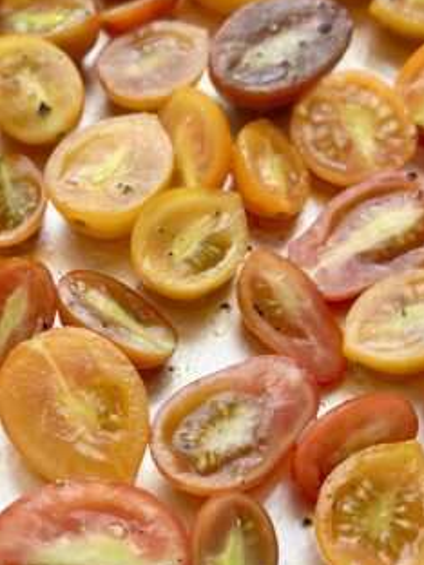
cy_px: 346
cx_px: 135
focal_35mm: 77
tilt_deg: -62.7
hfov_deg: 19.1
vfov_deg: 25.3
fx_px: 1258
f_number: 1.78
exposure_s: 1/97
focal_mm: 6.86
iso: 125
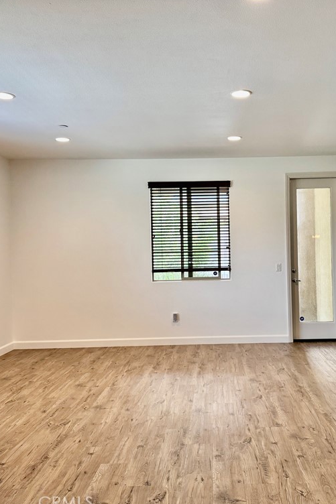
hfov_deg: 38.5
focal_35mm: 34
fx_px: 476
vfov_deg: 55.8
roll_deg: +1.4
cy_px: 255
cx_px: 219
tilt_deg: +0.2
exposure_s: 1/120
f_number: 1.78
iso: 160
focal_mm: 6.76
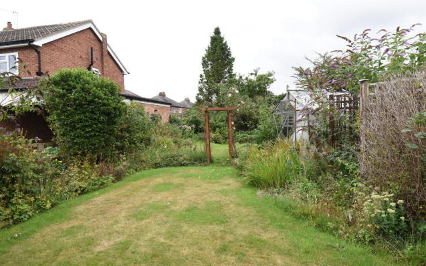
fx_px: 255
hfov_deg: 79.7
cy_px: 129
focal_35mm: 22
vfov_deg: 55.0
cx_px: 210
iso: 400
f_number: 7.1
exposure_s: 1/200
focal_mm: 14
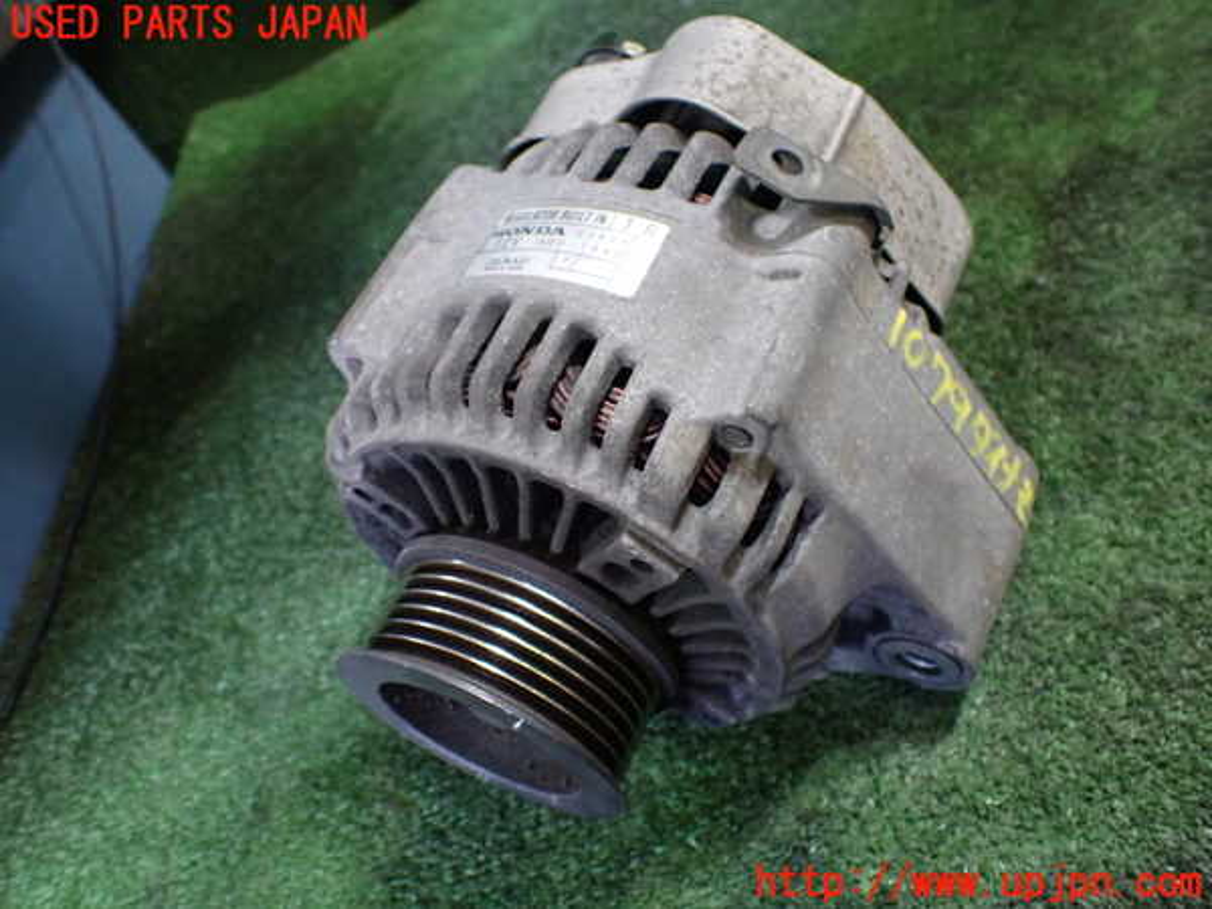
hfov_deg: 60.0
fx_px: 1050
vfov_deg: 46.8
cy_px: 454
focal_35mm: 30
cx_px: 606
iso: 800
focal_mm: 5.4
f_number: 2.3
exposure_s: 1/80
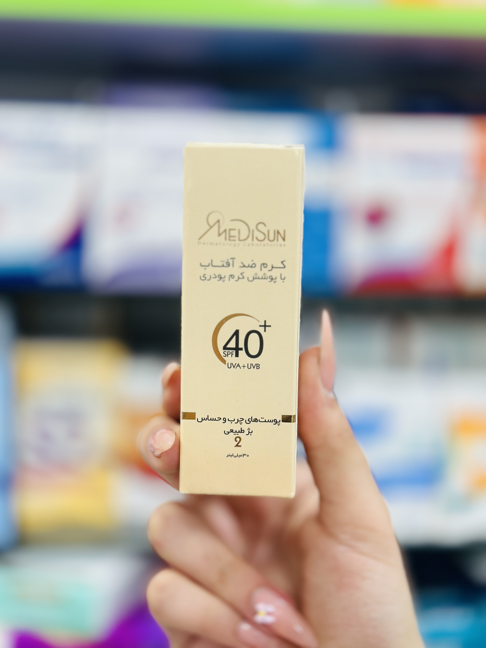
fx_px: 899
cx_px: 243
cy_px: 324
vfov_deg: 39.7
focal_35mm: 48
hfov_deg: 30.3
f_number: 1.78
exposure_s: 1/100
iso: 80
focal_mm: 6.86
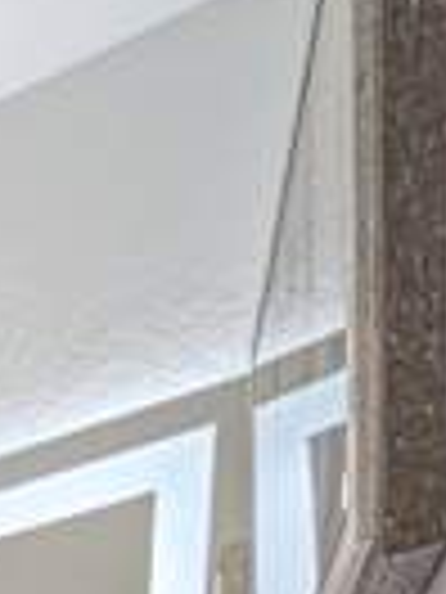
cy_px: 1330
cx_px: -613
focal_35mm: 58
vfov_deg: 16.7
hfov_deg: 15.1
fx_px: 996
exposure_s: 1/262
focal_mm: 2.02
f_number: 1.7
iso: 46
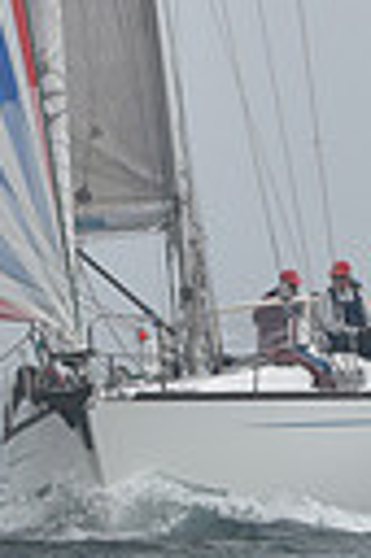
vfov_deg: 6.5
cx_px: 203
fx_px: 4913
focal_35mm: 317
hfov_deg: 4.3
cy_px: 174
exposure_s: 1/800
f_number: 11
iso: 250
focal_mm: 70
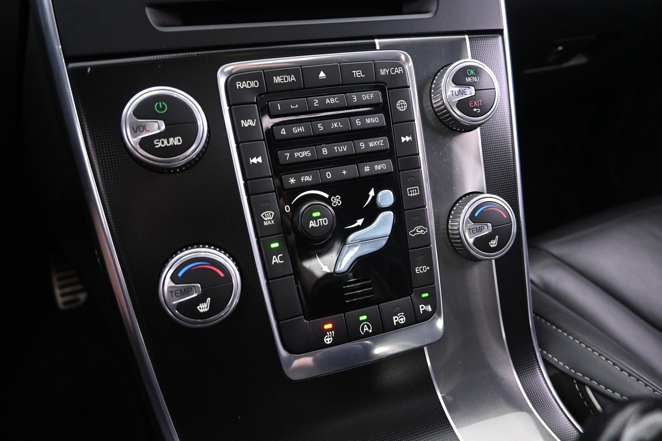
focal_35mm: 24
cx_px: 331
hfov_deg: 73.7
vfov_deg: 53.1
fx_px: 441
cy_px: 220
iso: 3200
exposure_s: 1/20
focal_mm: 16
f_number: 3.5
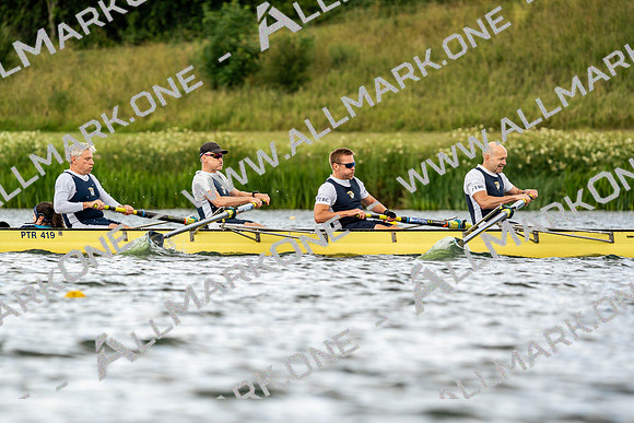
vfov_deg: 3.8
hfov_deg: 5.7
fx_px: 6324
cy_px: 212
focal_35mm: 359
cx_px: 317
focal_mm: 359
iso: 640
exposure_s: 1/2000
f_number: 6.3
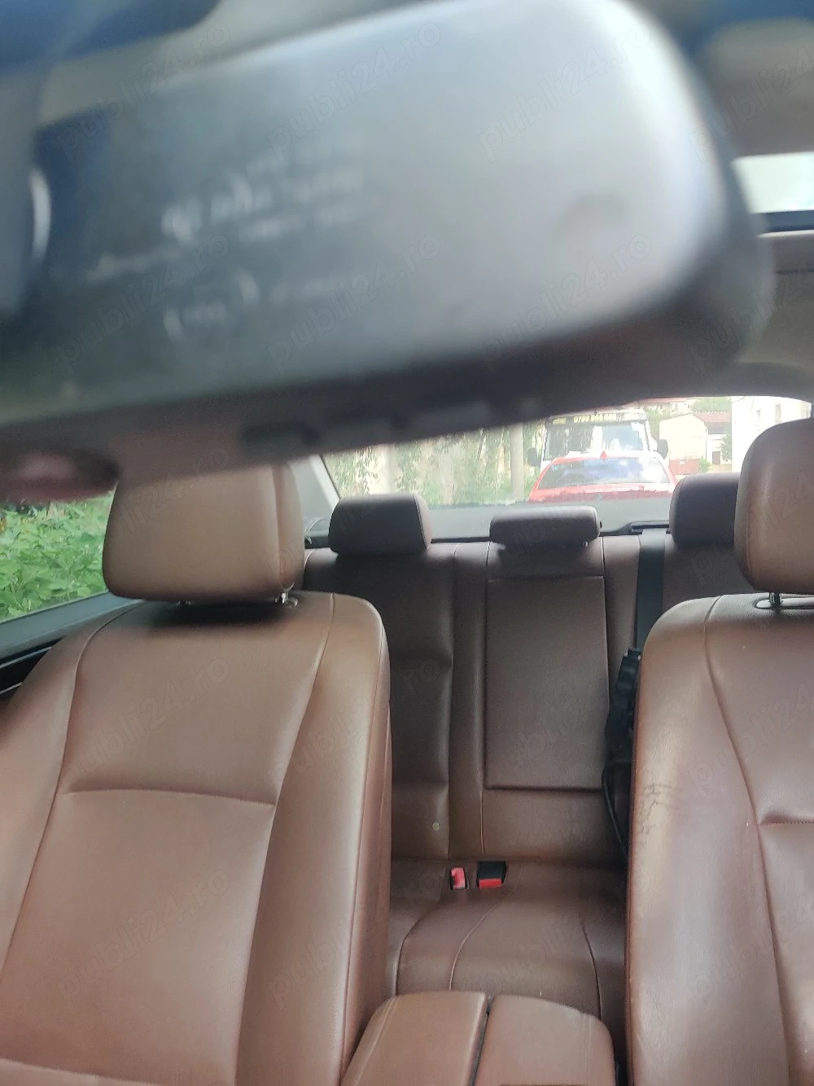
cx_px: 407
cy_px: 543
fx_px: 846
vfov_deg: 65.3
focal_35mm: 27
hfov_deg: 51.4
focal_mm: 4.75
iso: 100
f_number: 1.65
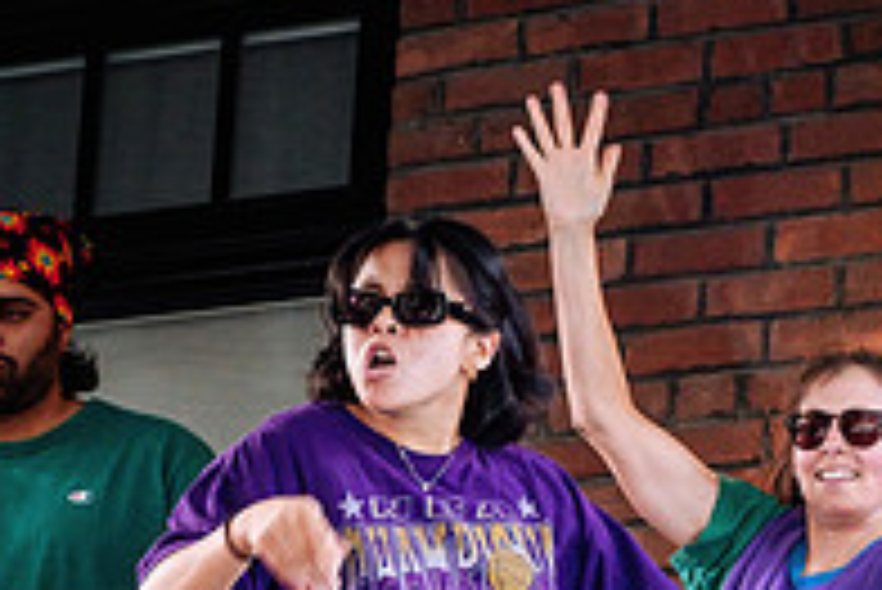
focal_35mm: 189
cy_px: 768
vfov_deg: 7.2
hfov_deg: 10.9
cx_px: 418
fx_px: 4634
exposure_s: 1/250
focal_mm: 42.7
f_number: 2.8
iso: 800
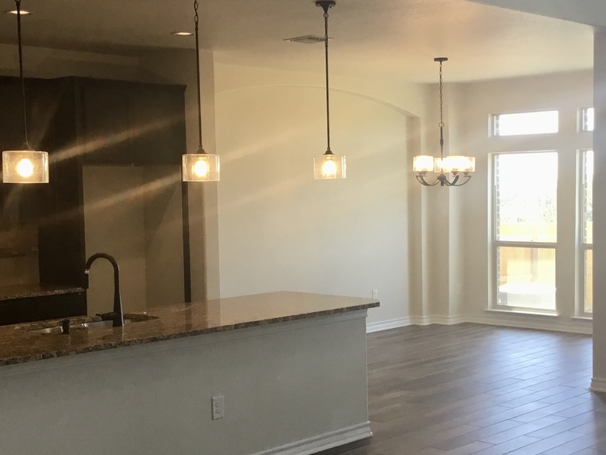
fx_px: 981
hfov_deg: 34.3
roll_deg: -1.4
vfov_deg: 26.1
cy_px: 258
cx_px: 352
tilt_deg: -4.8
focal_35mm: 56
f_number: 2.4
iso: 32
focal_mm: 3.3
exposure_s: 1/40
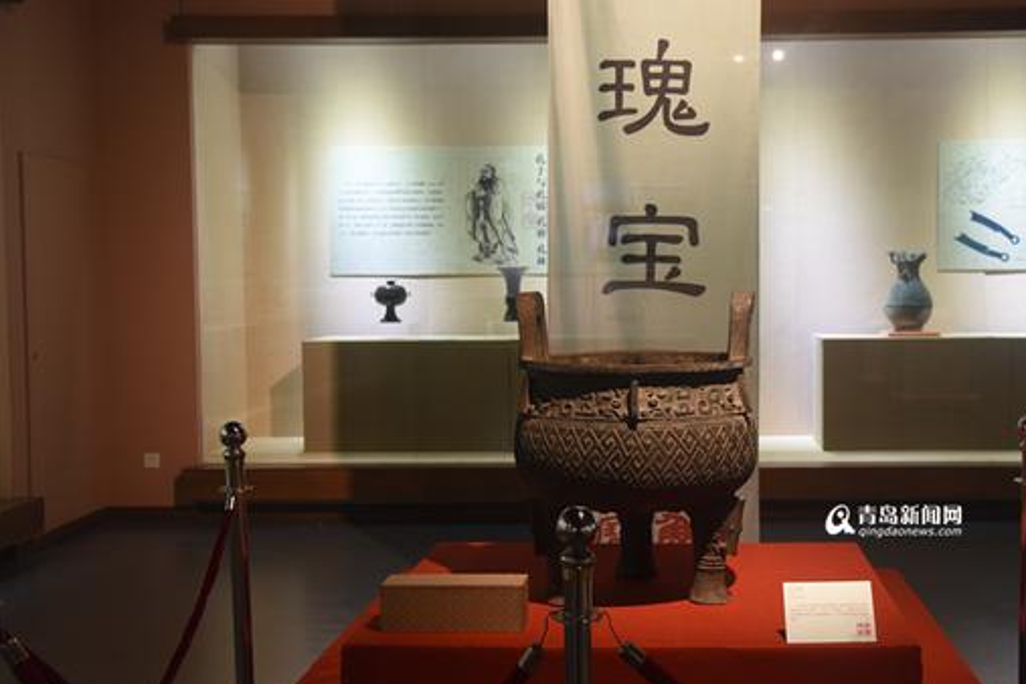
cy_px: 335
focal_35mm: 48
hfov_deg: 40.8
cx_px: 646
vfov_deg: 28.1
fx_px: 1368
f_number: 4
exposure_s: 1/40
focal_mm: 38
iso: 640
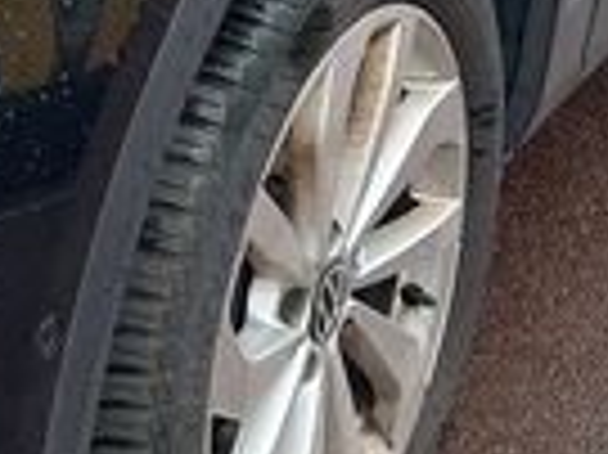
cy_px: -270
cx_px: -212
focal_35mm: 148
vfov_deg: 9.7
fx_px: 2597
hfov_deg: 12.9
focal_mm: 5.23
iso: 25
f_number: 1.8
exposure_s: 1/178
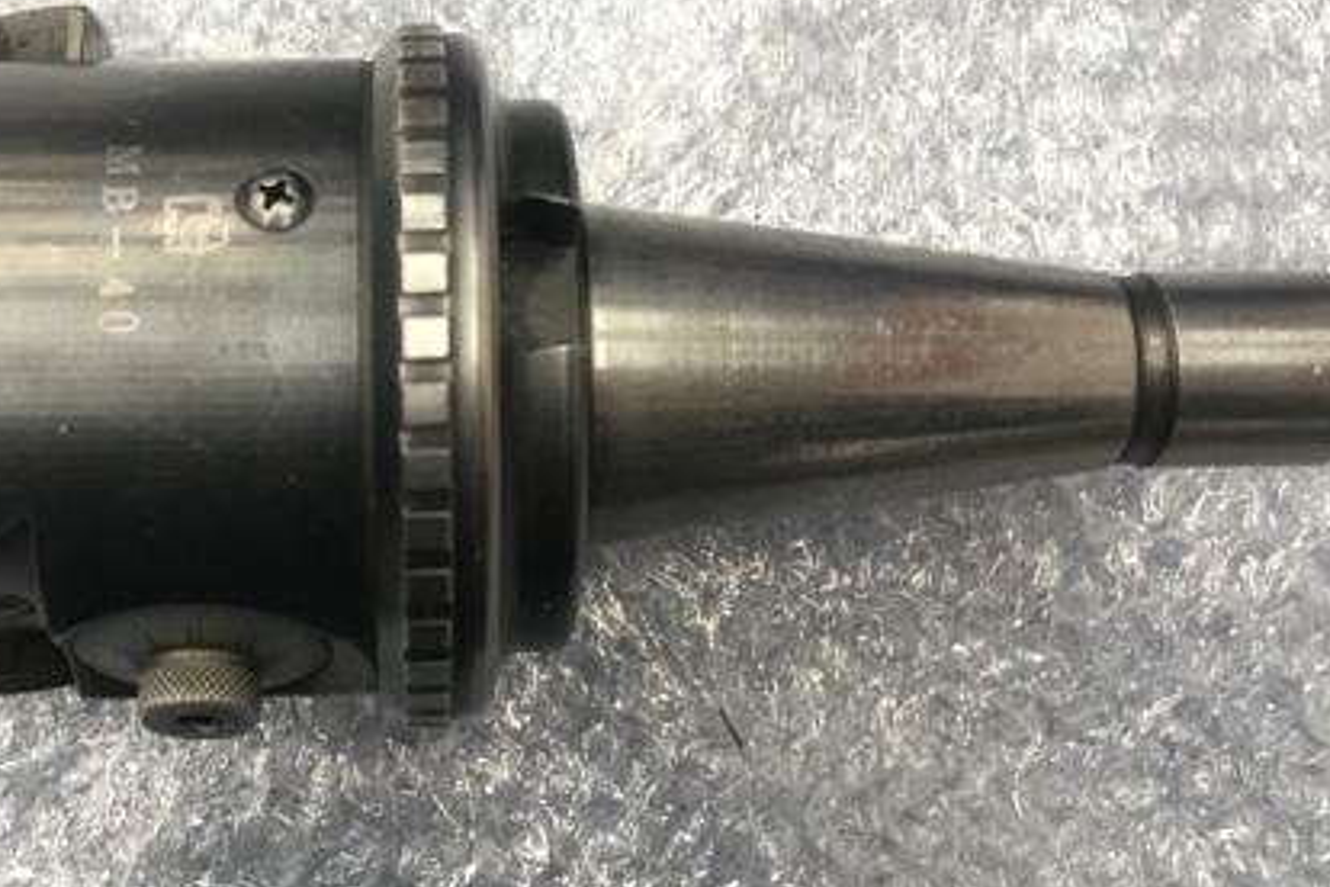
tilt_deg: -84.3
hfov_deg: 42.8
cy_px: 386
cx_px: 411
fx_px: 1662
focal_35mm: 45
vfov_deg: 29.8
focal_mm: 3.99
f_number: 1.8
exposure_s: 1/17
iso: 40
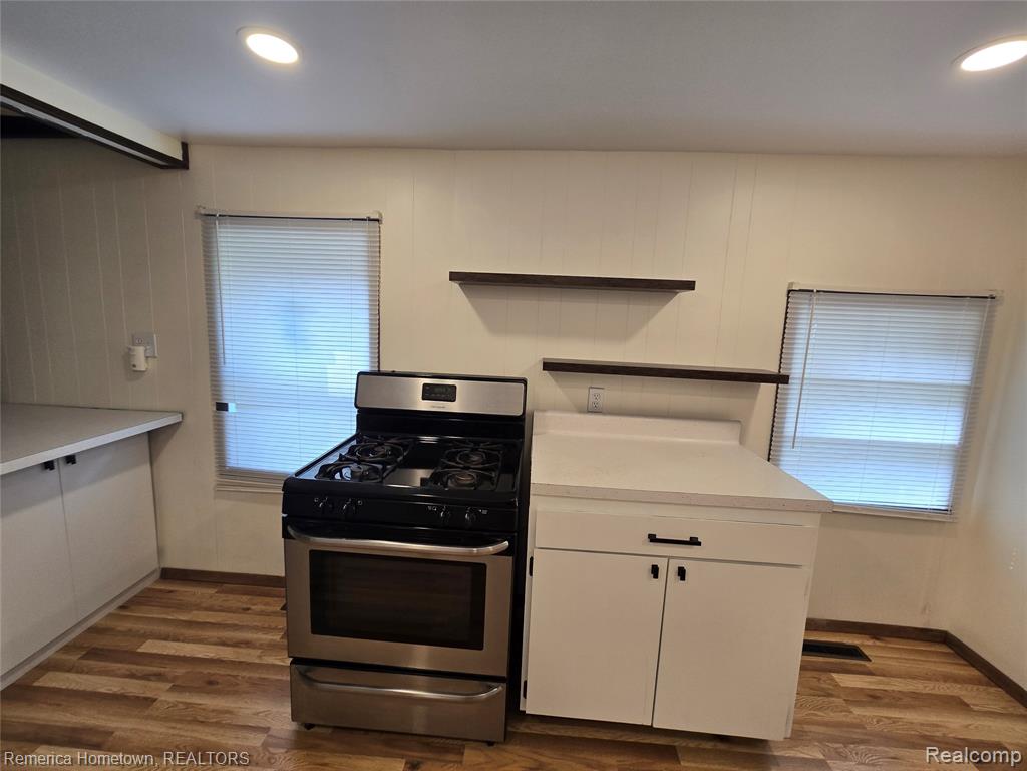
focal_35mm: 13
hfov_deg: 106.2
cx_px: 514
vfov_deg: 89.9
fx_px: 386
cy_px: 386
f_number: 2.2
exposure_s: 1/60
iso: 80
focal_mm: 2.2
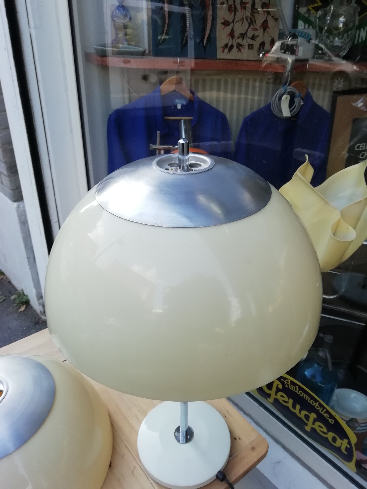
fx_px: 368
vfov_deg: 67.3
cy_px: 244
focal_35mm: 26
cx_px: 184
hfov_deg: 53.1
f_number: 2.2
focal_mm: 3.46
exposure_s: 1/150
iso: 50
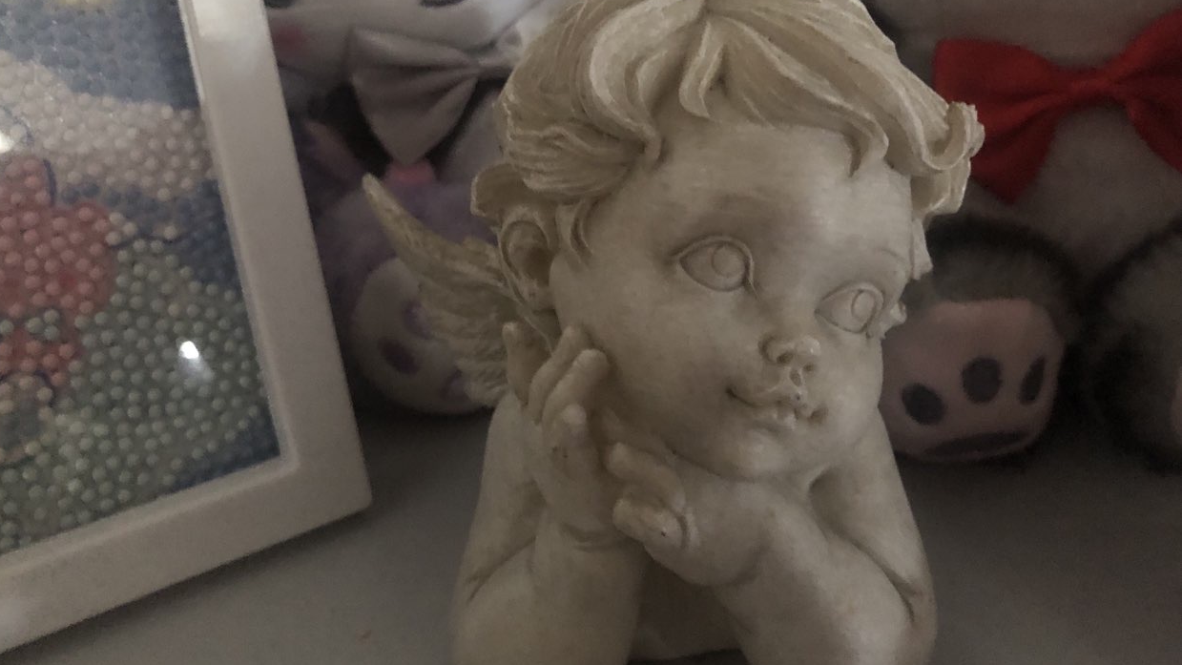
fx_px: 1003
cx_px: 564
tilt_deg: -22.7
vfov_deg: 36.4
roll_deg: +3.8
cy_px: 240
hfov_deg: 61.0
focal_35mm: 32
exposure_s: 1/4
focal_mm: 4
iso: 125
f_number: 1.8
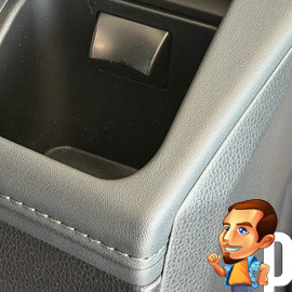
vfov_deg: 13.1
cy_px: 12
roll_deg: -1.4
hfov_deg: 13.2
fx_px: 1260
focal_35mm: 132
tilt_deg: -33.4
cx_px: 74
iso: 250
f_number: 1.78
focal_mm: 6.76
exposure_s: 1/33
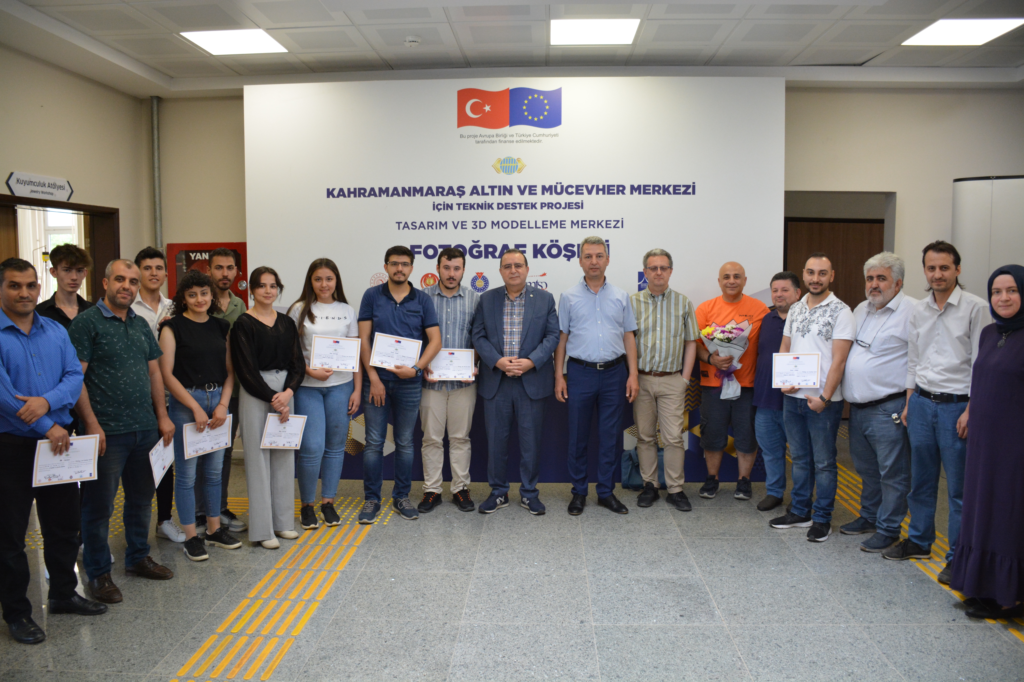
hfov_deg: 67.4
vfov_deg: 47.9
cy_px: 341
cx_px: 512
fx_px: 768
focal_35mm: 27
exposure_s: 1/160
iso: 1250
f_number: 4
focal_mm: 18
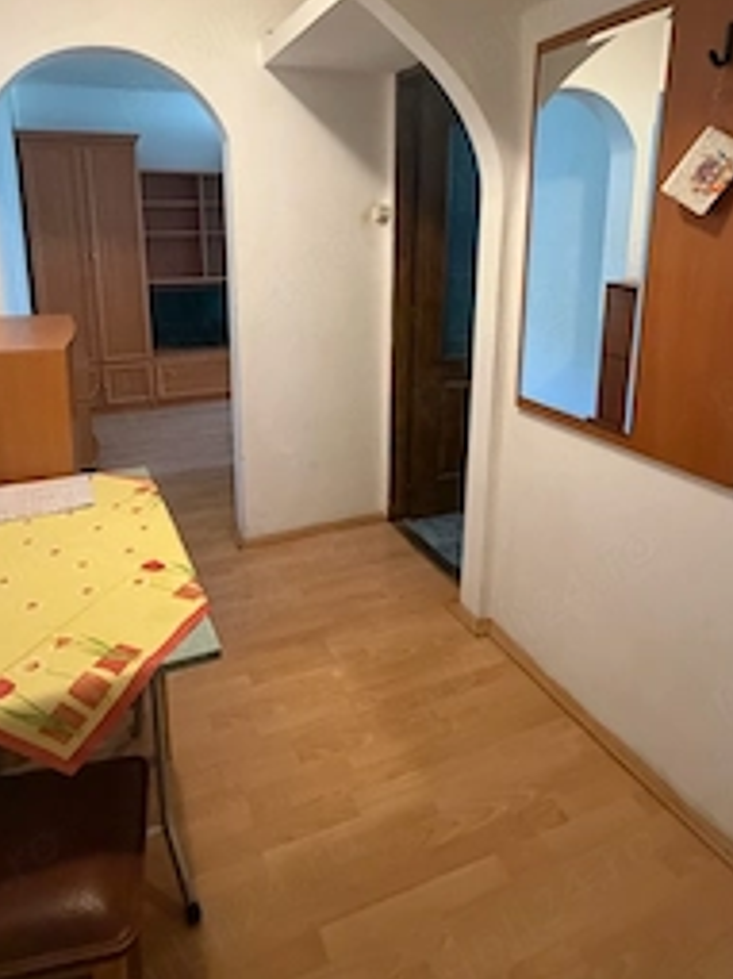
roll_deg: +0.3
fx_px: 622
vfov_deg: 75.1
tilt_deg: -12.8
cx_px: 311
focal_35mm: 22
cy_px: 369
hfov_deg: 60.7
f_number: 2.2
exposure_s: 1/50
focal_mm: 2.22
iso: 640
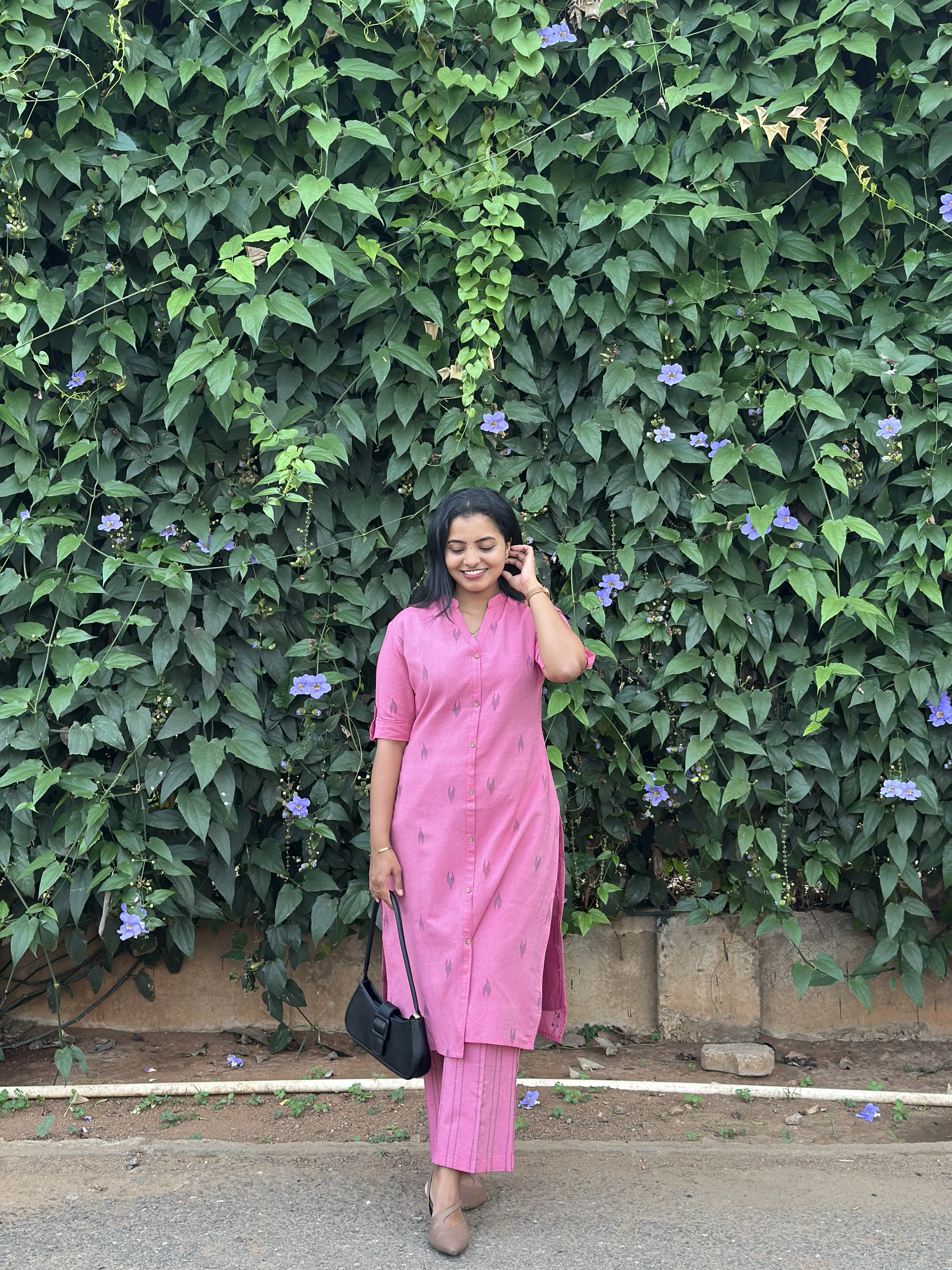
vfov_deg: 39.7
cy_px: 635
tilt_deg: -2.0
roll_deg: -0.5
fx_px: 1760
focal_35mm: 48
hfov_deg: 30.3
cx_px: 476
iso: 100
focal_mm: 6.86
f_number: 1.78
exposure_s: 1/171
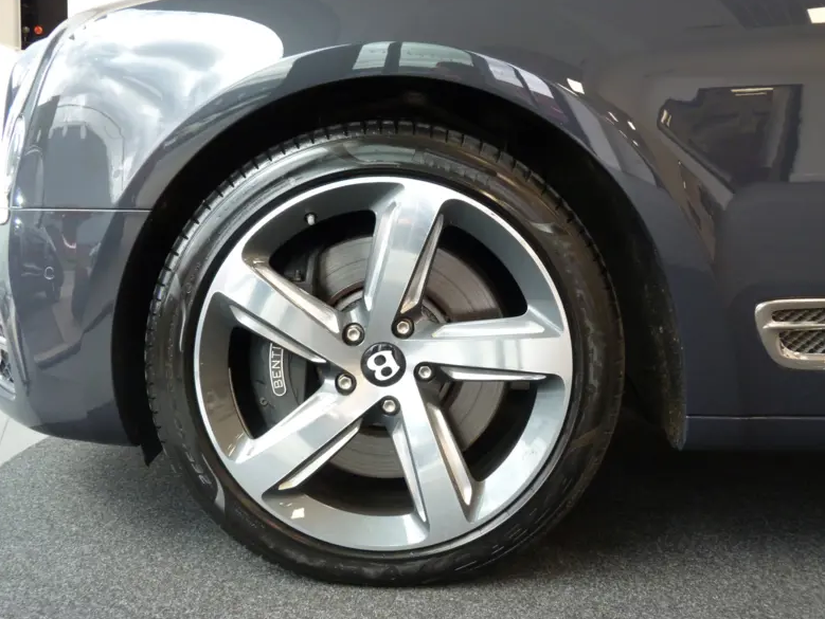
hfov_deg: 47.8
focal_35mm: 39
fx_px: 930
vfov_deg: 36.8
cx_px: 419
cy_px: 312
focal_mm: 6.8
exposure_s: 1/25
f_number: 3.1
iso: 200
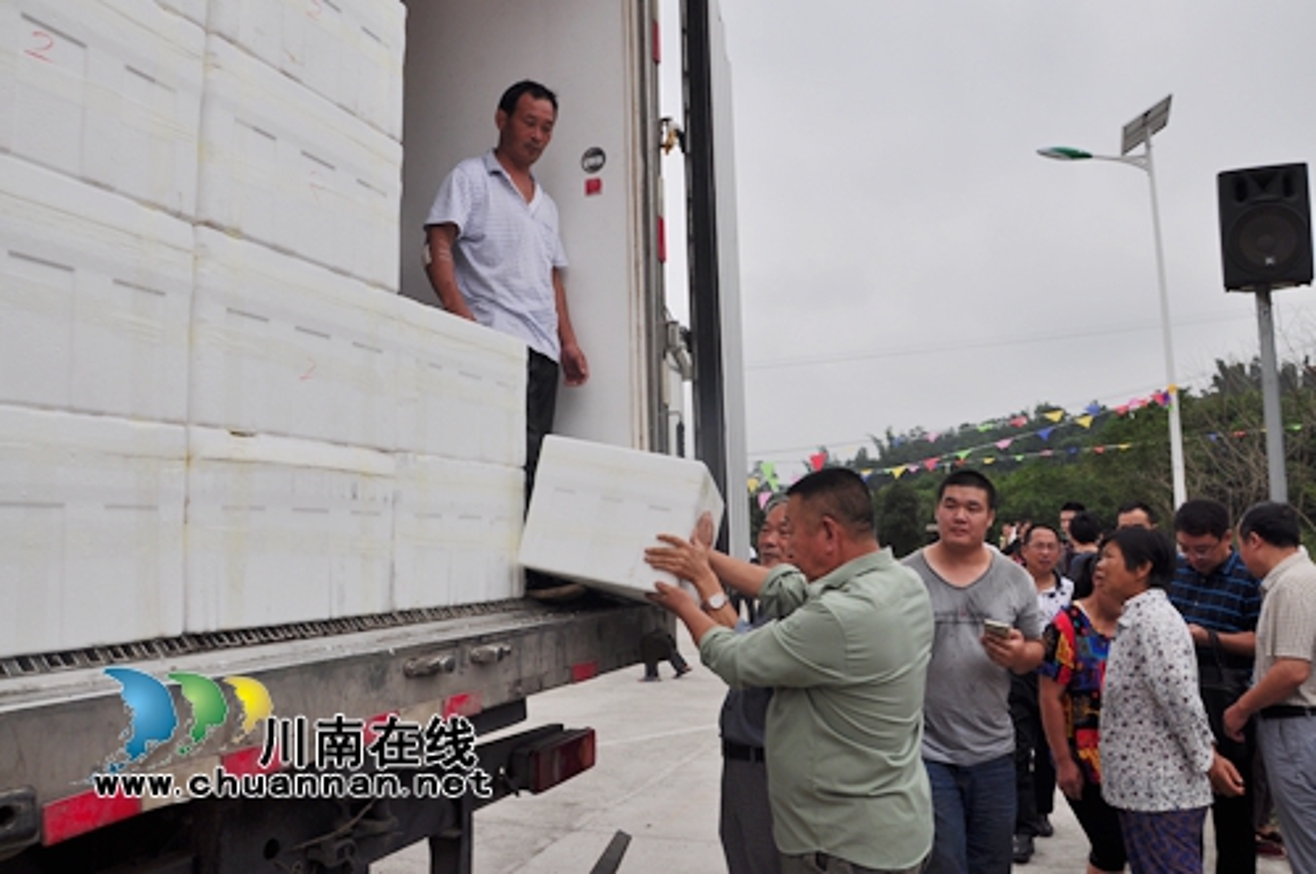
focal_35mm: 27
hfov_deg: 67.4
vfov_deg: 47.8
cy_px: 437
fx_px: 986
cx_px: 658
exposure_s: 1/250
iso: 200
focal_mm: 18
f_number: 8
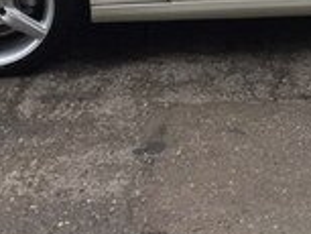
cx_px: 344
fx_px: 1124
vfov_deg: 11.5
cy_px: -78
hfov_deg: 15.3
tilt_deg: -15.0
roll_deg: -2.1
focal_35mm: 125
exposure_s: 1/421
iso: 32
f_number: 2.2
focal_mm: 4.15
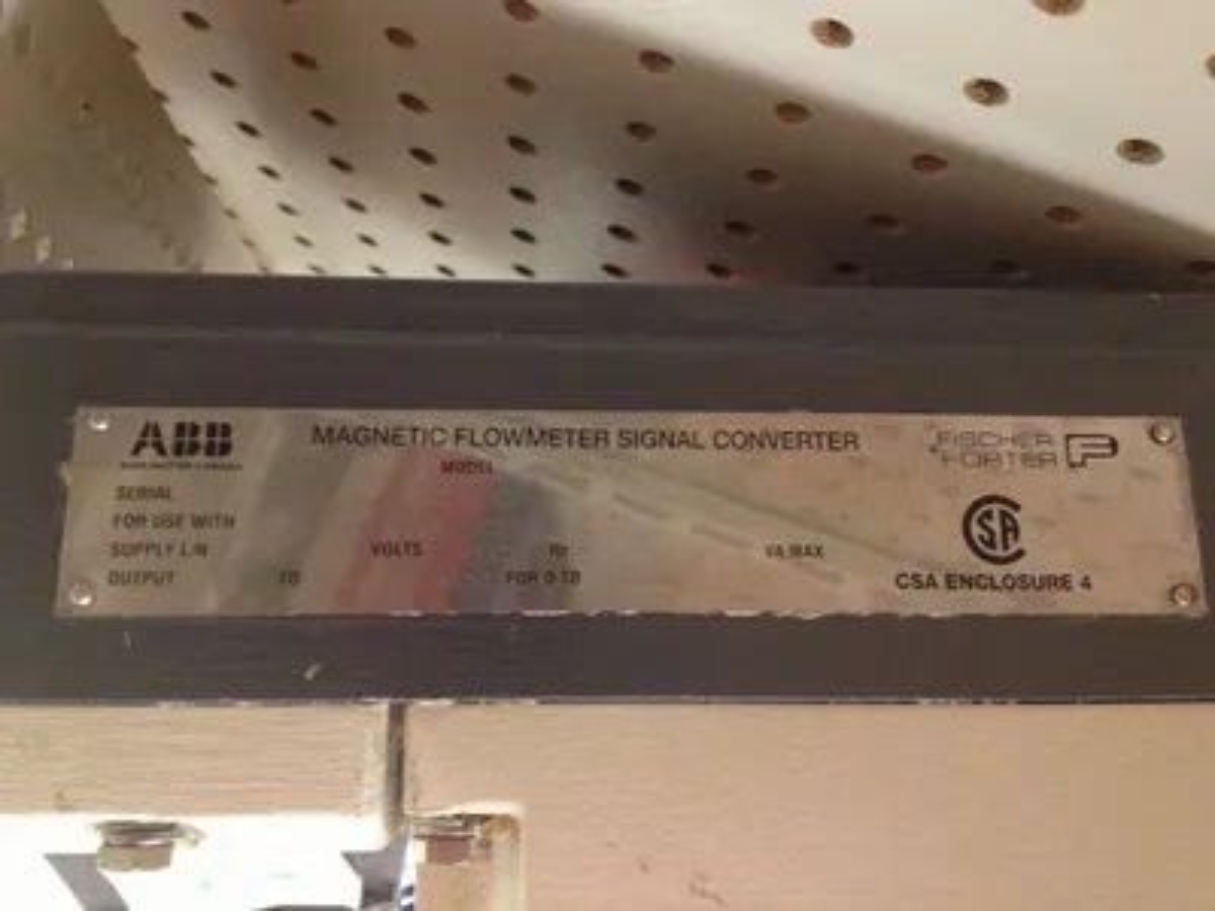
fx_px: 1228
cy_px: 456
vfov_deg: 40.7
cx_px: 608
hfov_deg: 52.6
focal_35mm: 35
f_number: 2.4
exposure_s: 1/20
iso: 320
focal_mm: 4.28
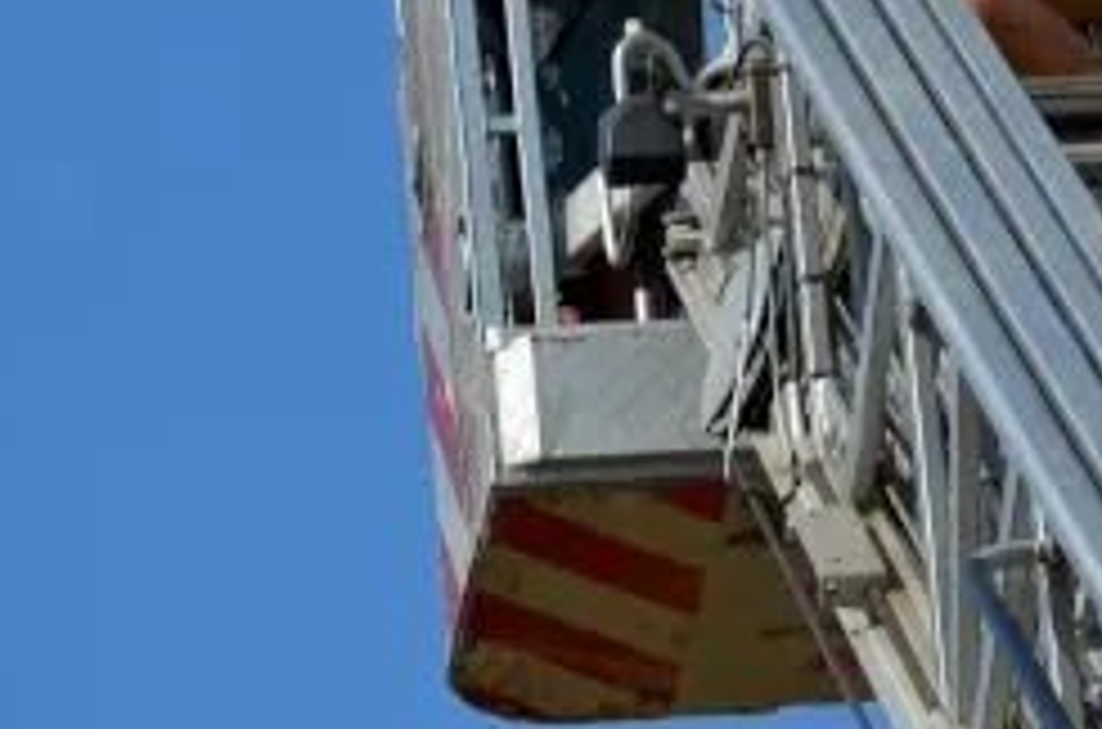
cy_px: -166
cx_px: 1196
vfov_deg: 3.3
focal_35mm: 418
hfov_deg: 4.9
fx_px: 12772
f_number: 9
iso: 100
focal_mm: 105
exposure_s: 1/320
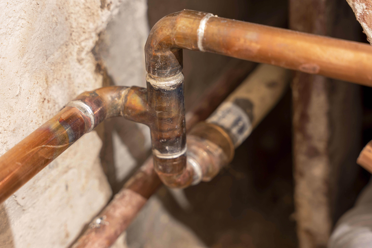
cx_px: 186
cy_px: 124
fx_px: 723
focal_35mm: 70
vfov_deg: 19.5
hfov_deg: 28.8
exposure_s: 1/125
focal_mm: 70
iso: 100
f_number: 6.3
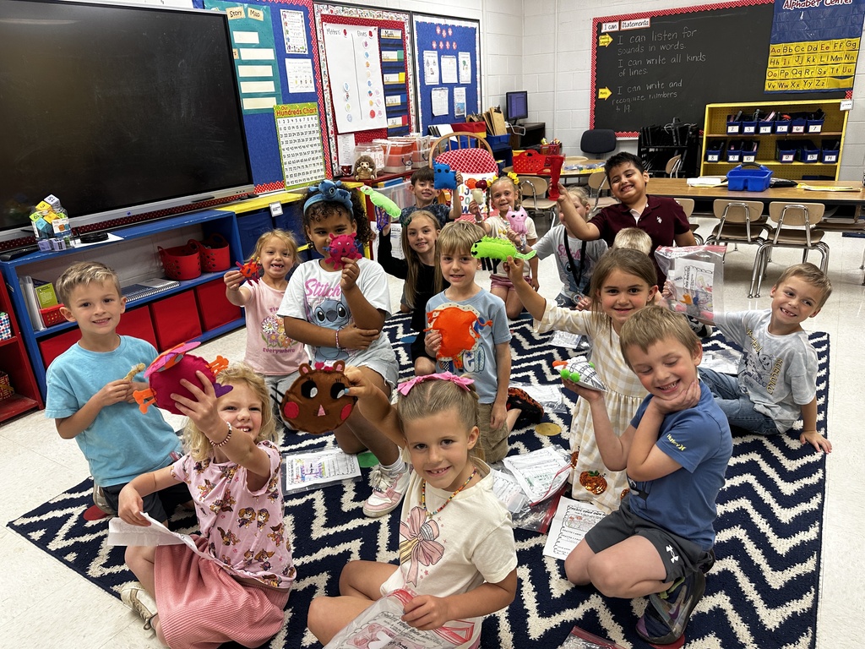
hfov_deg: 71.6
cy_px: 324
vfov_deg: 56.8
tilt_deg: -20.5
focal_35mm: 24
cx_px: 432
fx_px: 600
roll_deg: +3.6
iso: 160
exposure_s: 1/60
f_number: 1.78
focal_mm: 6.86
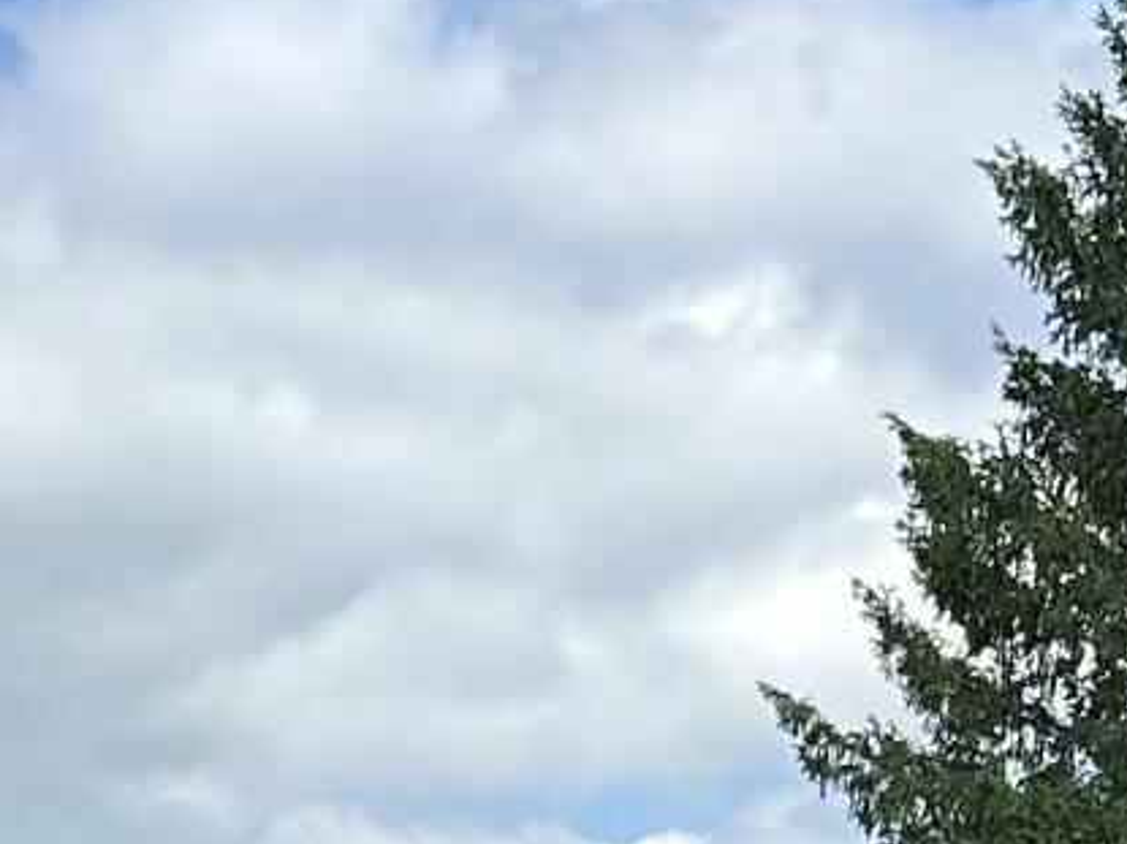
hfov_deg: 10.5
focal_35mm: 188
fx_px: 6119
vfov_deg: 7.5
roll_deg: -2.9
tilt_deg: -2.3
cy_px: 1862
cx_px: 940
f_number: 1.5
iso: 50
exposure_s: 1/1869
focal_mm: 5.7
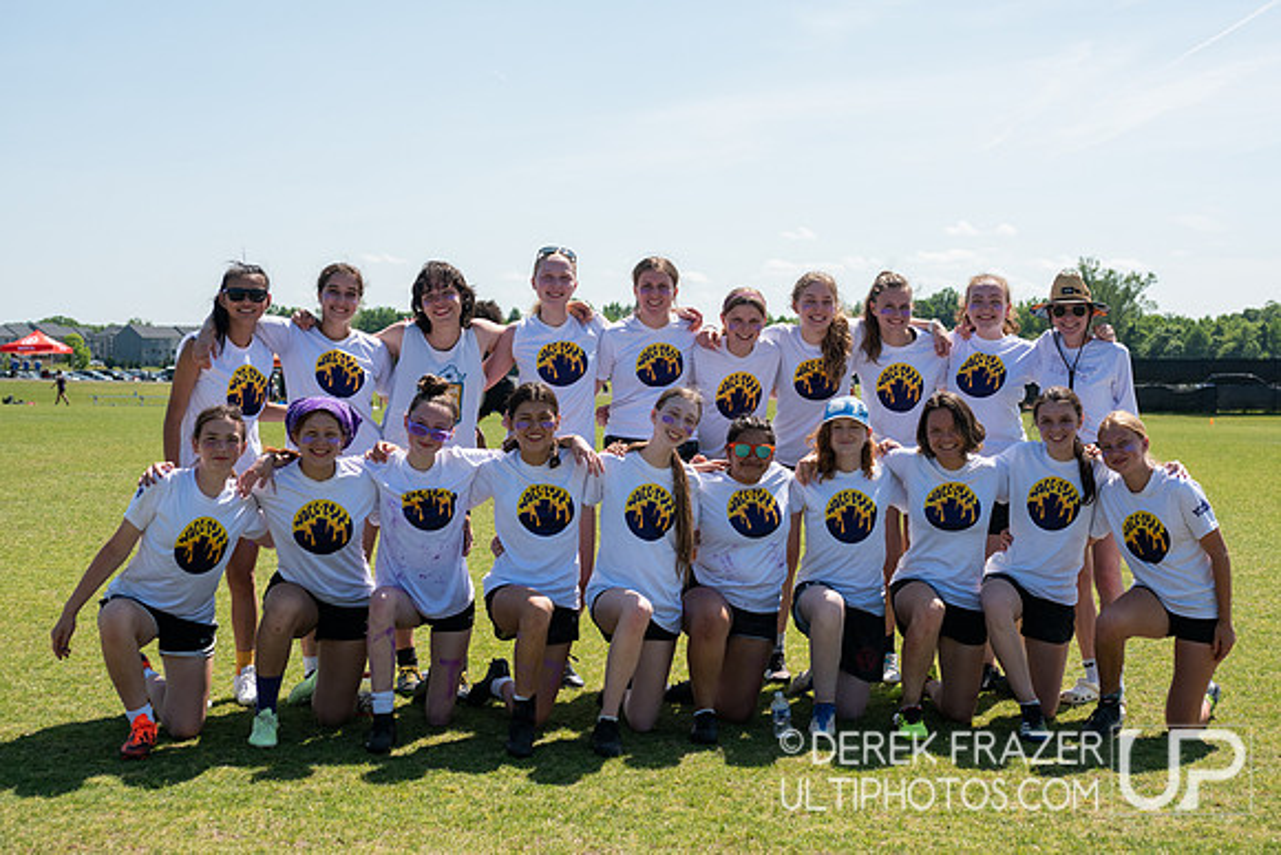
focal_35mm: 56
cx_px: 663
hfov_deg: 35.6
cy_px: 384
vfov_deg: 24.1
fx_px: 1997
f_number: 5.6
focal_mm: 48
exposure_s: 1/2000
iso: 450
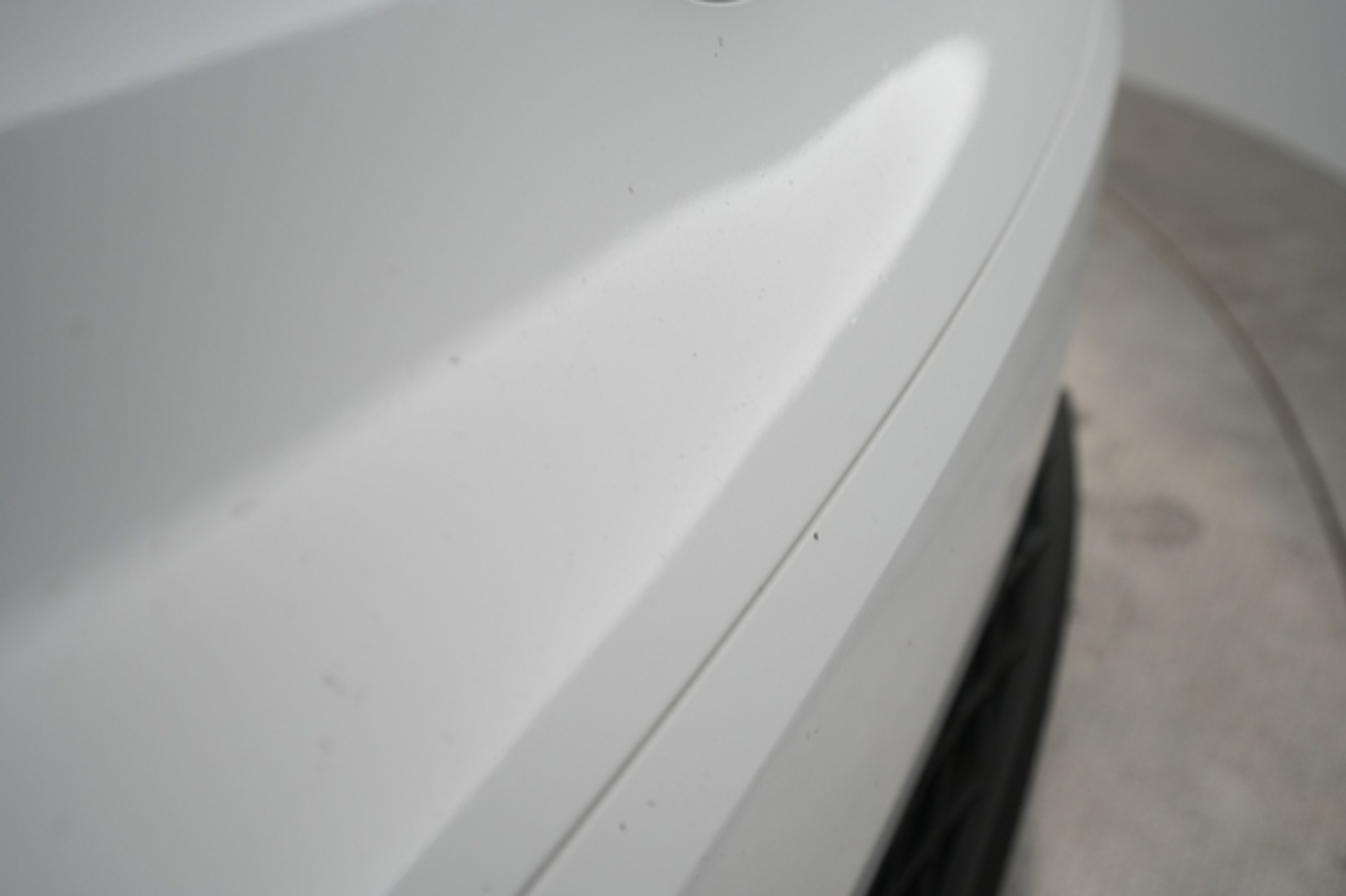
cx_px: 673
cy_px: 448
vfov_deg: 49.5
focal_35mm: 26
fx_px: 972
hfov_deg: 69.4
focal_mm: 26
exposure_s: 1/100
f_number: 4.5
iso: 1250
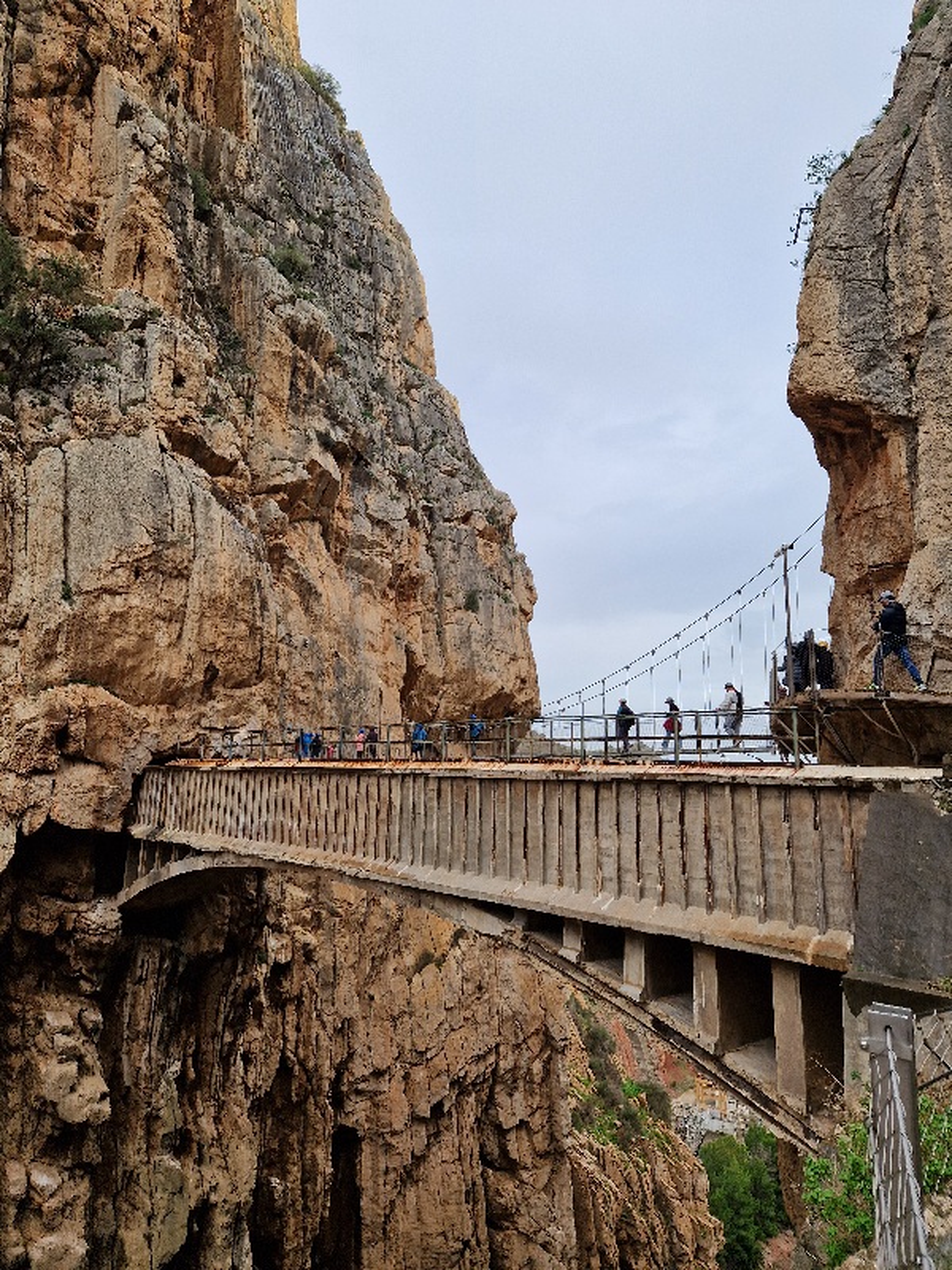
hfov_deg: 58.9
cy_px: 635
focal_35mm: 23
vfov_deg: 73.9
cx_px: 476
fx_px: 843
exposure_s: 1/385
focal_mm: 5.4
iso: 50
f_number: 1.8
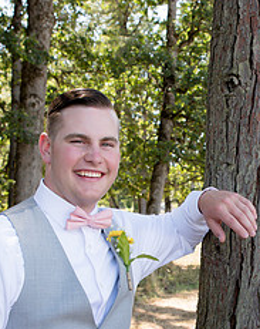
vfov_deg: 28.4
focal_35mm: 66
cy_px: 248
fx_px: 639
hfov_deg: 22.3
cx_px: 247
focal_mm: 24
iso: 500
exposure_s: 1/400
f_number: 7.1
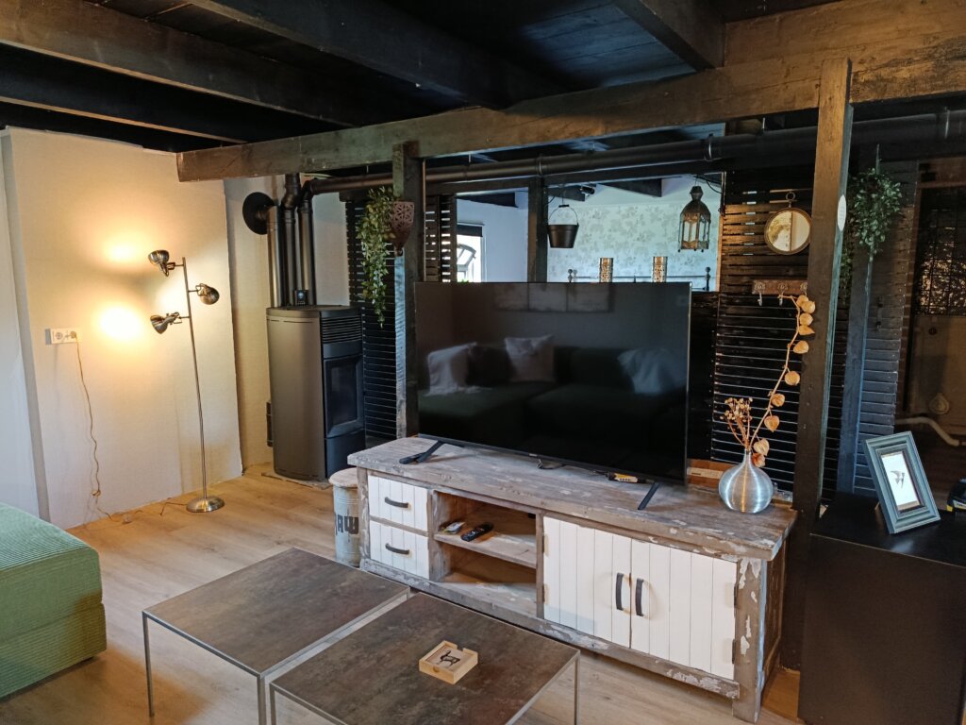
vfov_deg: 56.8
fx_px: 670
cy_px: 362
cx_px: 483
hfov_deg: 71.6
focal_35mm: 24
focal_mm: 5.24
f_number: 1.7
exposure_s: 1/33.3
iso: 1282
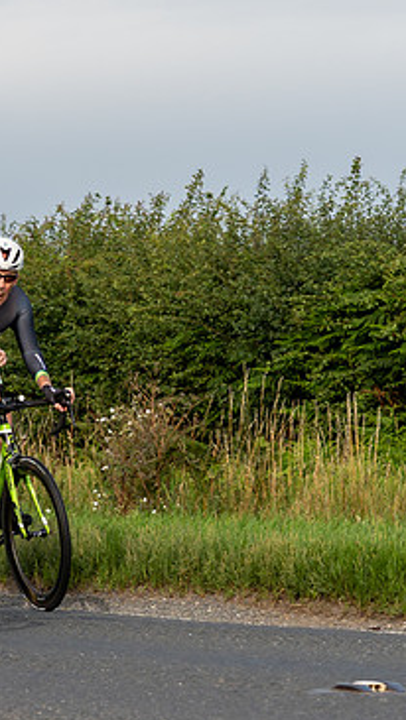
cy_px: 341
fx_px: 4266
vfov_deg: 9.7
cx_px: 47
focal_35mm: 223
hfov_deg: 5.4
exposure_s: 1/640
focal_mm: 63
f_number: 5
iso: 160
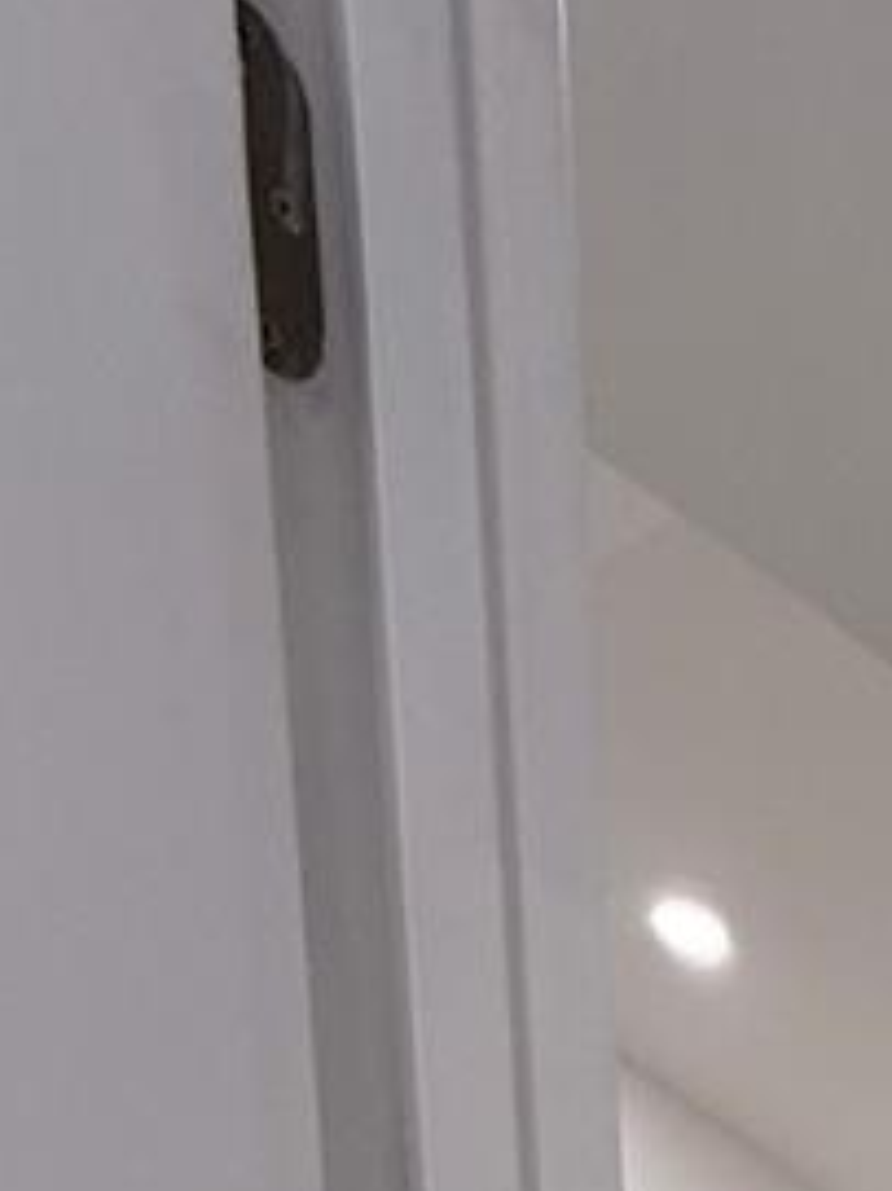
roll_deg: -1.3
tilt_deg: -9.2
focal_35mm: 62
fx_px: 2132
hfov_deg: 19.0
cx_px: 1538
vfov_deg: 18.7
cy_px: 2417
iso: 64
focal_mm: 2.22
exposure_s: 1/99
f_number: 2.2
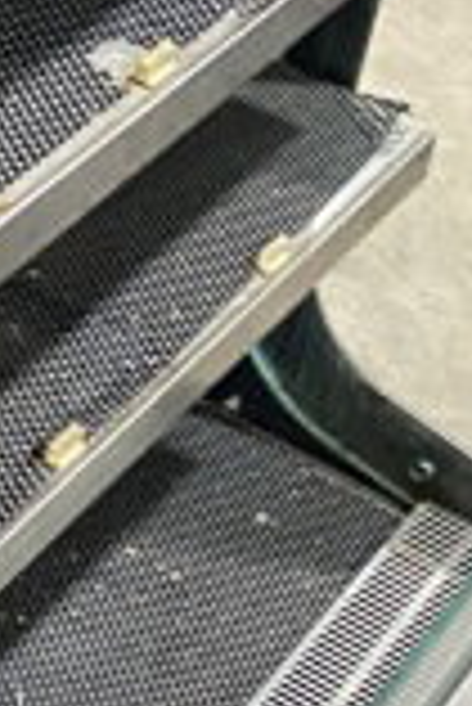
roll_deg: -9.9
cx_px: -665
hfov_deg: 8.9
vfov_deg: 14.6
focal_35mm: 140
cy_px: 425
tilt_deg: -37.5
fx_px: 2747
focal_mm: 4.25
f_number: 1.8
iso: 640
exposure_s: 1/39
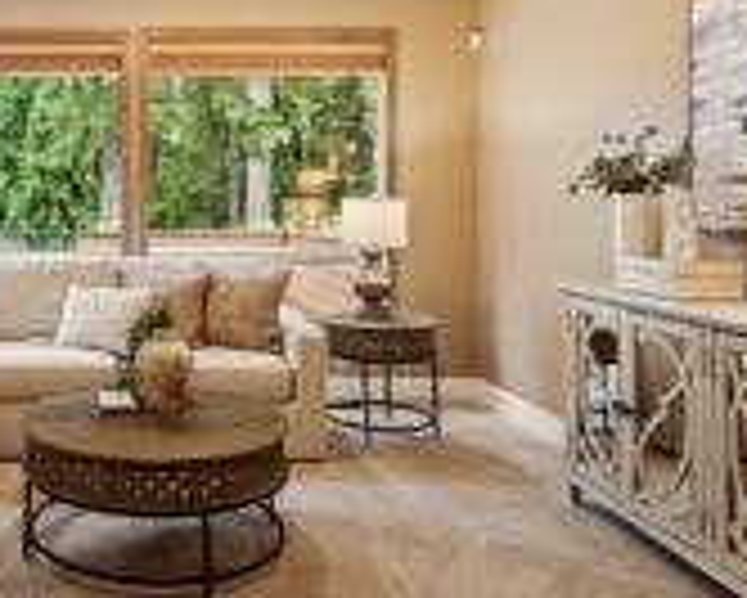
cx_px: 126
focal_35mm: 34
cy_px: 227
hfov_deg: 49.1
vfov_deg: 43.1
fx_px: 752
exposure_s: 3
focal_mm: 10
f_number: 8
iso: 320
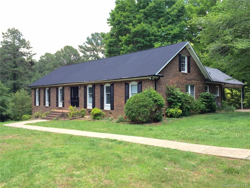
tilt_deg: +1.3
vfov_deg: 48.2
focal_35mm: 29
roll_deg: -0.7
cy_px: 94
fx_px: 209
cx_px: 125
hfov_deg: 61.7
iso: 32
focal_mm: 4.15
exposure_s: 1/220
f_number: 2.2
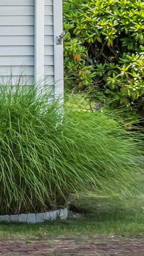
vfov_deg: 13.5
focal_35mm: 158
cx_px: -475
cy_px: 25
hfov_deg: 6.1
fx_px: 1073
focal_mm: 12.29
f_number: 2.8
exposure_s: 1/1250
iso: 160
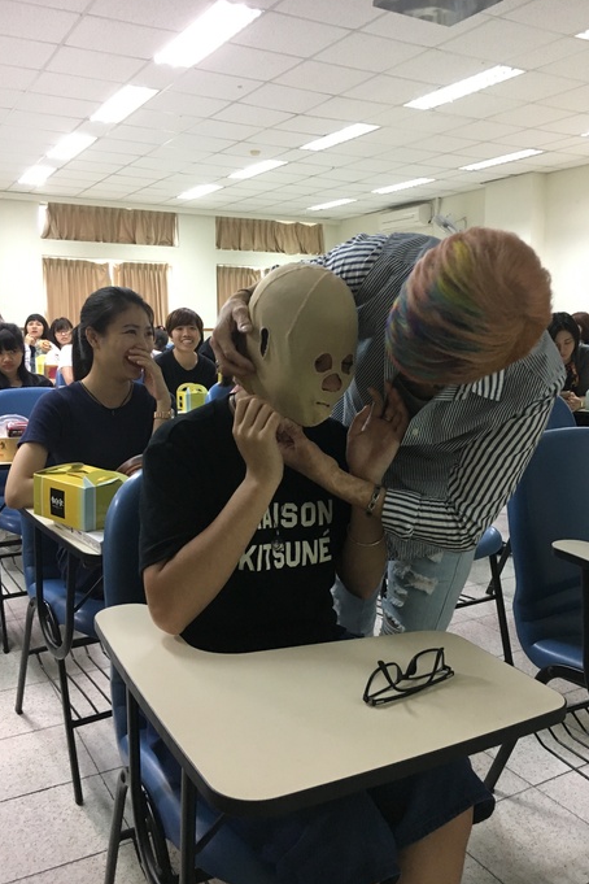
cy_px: 435
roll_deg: -0.8
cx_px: 328
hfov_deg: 42.3
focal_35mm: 31
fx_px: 761
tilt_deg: -7.4
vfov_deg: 60.3
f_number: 2.2
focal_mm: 4.15
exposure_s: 1/30
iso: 160
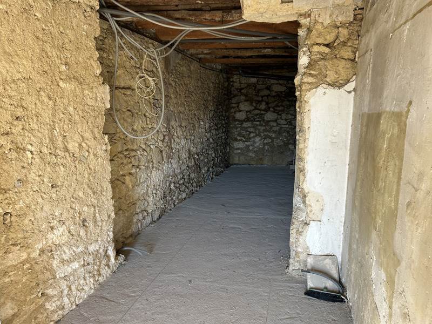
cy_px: 162
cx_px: 216
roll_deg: +0.8
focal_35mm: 26
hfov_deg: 67.3
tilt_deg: -10.0
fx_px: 324
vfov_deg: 53.1
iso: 80
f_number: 1.5
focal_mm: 5.7
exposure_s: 1/121
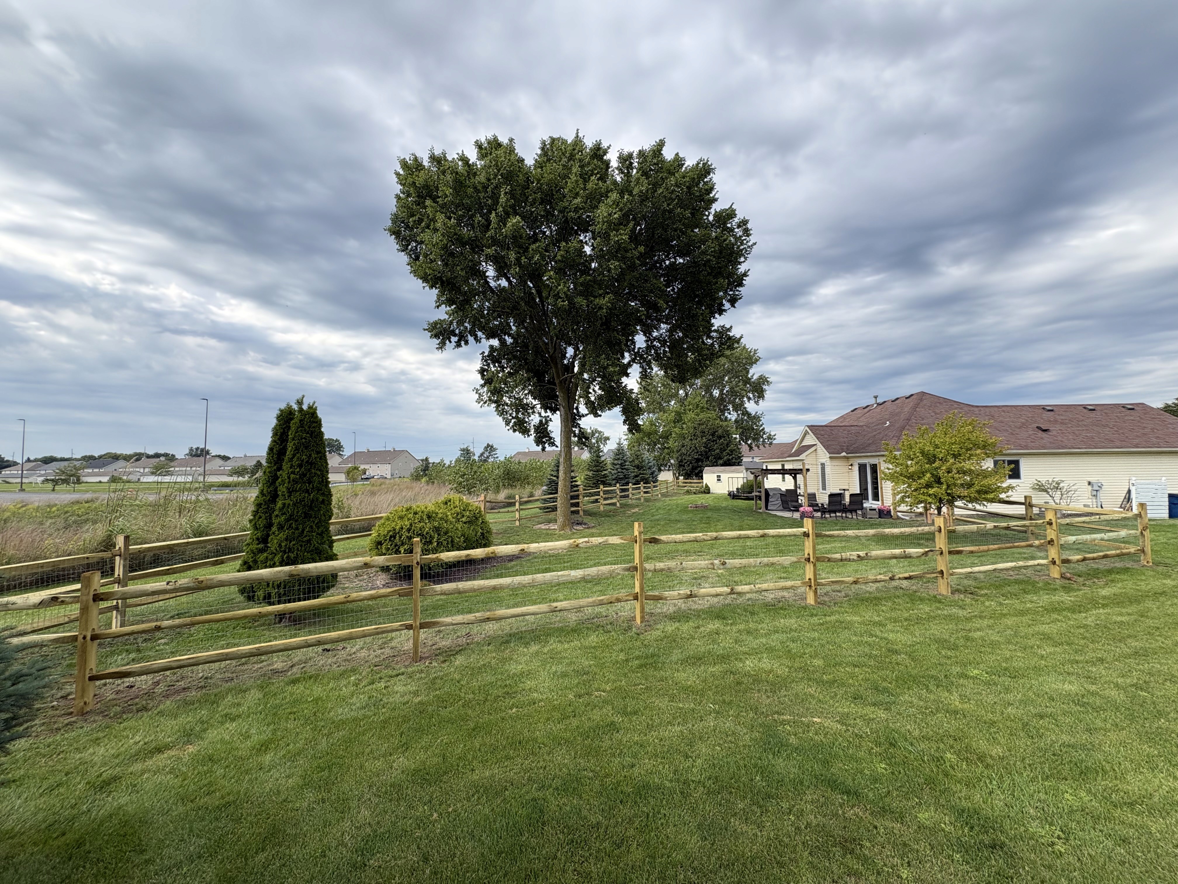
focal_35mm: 14
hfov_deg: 102.1
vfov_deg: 85.7
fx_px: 476
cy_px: 442
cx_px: 589
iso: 50
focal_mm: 2.22
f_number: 2.2
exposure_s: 1/687
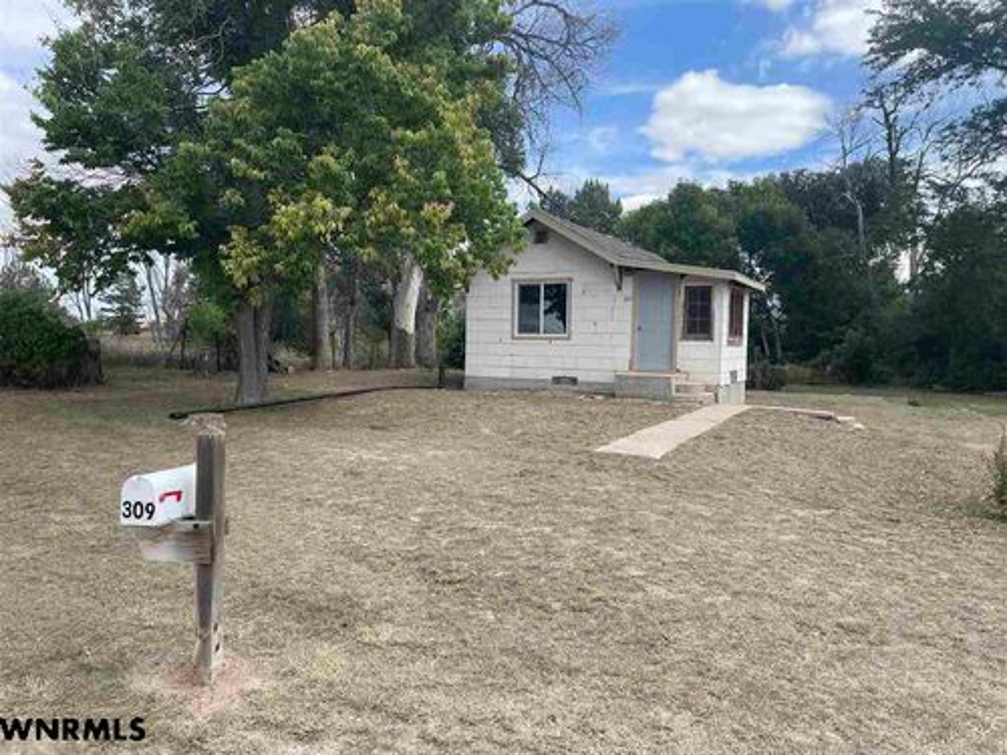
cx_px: 504
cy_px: 378
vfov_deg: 53.1
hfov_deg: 67.3
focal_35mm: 26
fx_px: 756
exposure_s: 1/1949
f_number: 1.6
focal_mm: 4.2
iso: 32
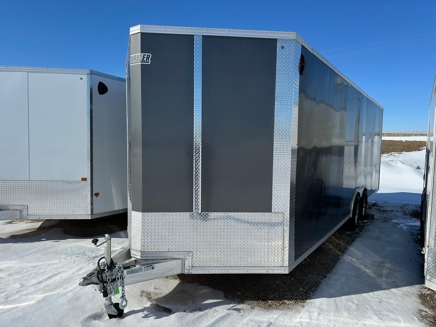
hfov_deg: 71.6
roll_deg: -1.0
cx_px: 218
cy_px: 164
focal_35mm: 24
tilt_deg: -4.4
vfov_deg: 56.8
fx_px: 302
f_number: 1.78
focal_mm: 6.86
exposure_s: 1/10753
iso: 80
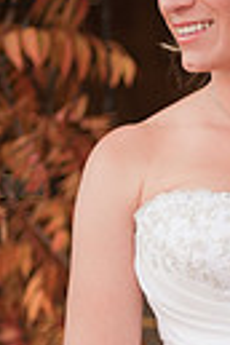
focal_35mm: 174
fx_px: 1667
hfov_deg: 7.8
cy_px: 219
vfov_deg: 11.8
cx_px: 290
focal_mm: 50
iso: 320
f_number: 1.4
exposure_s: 1/200
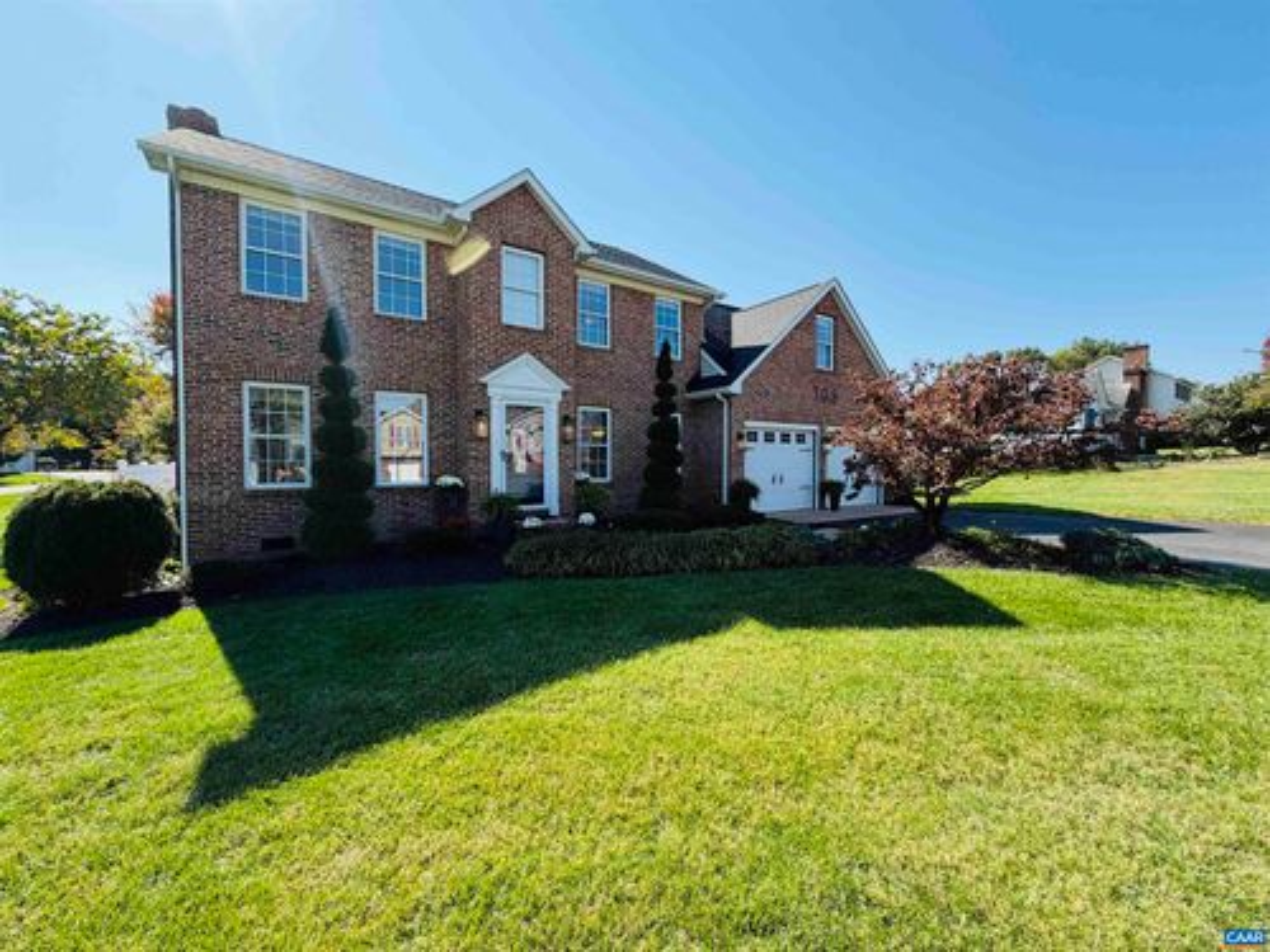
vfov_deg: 85.7
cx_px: 635
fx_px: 514
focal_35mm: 14
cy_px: 476
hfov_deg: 102.1
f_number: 2.2
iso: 40
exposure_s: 1/770
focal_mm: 2.22
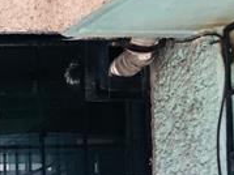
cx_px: -264
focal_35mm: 160
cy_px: 276
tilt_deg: +1.4
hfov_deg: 11.0
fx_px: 1081
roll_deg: +1.1
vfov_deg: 9.0
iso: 40
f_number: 1.8
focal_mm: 3.99
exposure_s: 1/120
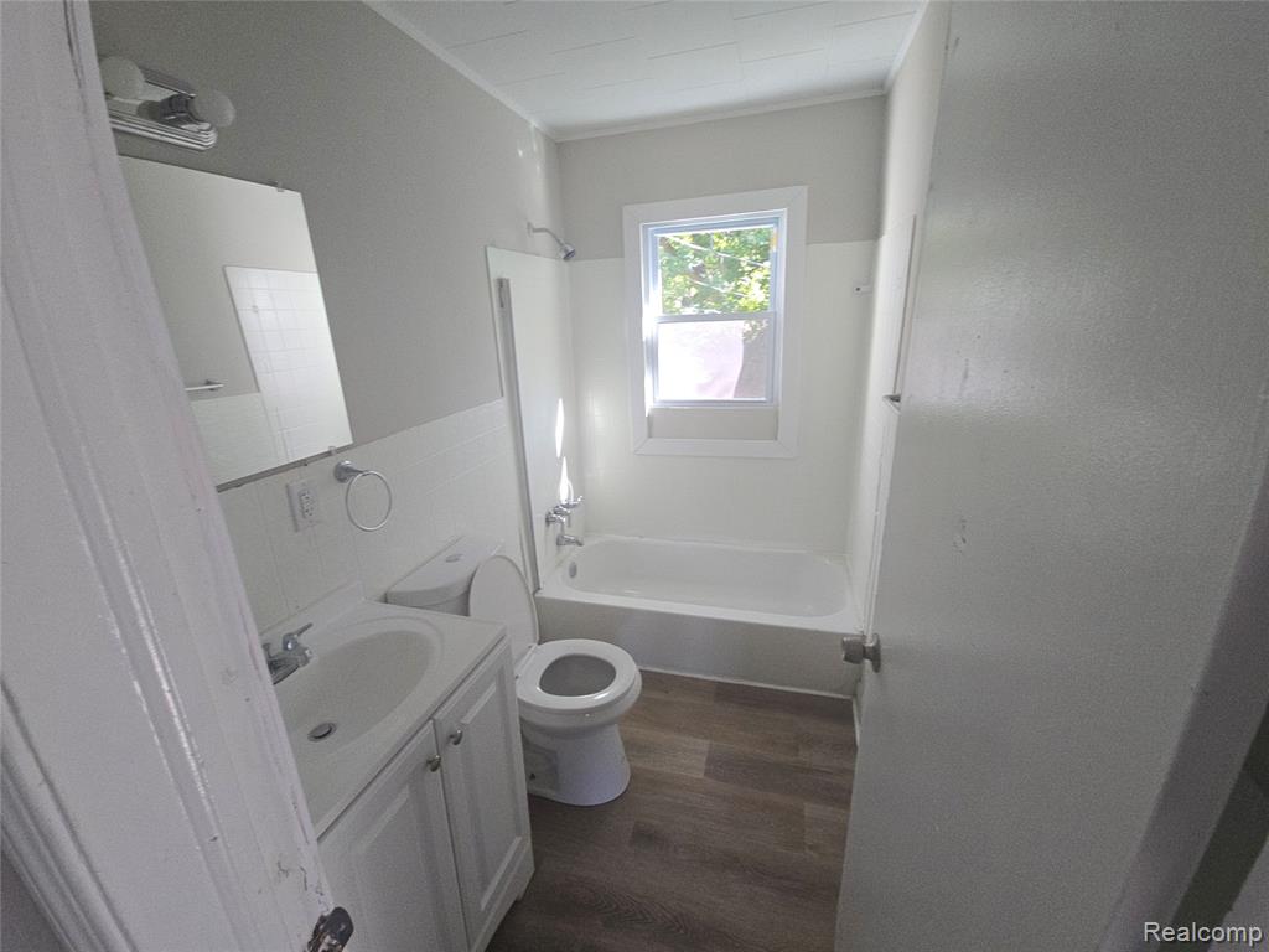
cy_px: 476
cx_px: 634
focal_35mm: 13
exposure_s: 1/60
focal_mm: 2.2
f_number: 2.2
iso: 100
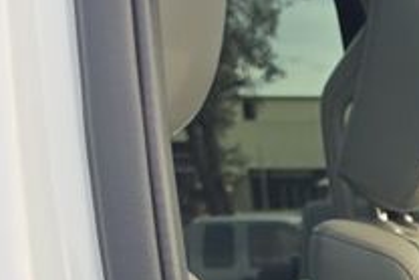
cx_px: 931
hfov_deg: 10.0
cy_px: 933
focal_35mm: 184
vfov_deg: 6.6
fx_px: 2143
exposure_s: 1/119
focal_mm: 6.5
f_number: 1.4
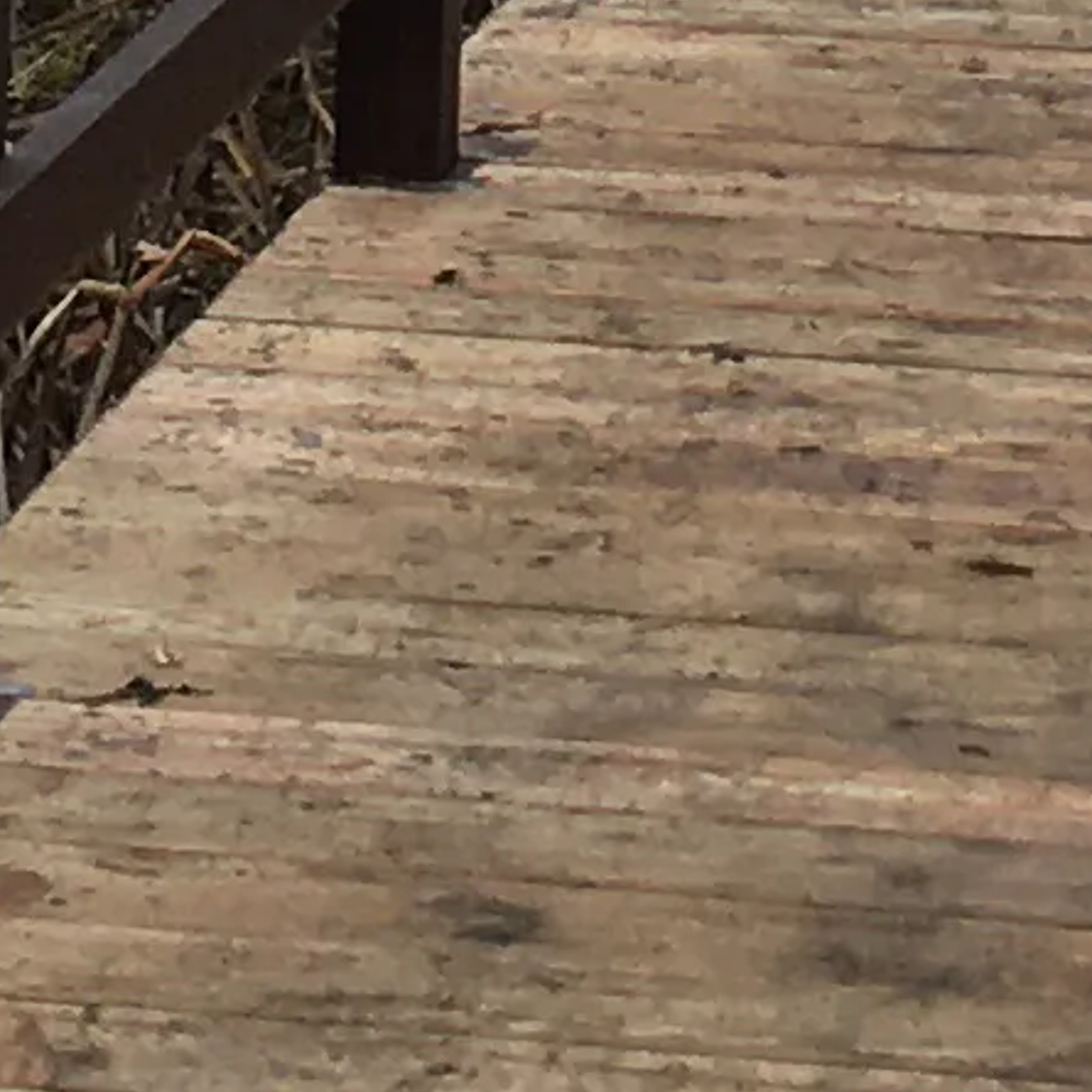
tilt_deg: +3.8
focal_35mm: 232
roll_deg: -3.2
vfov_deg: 6.8
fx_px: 8280
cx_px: 812
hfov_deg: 7.5
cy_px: -2186
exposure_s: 1/223
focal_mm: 4.15
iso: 25
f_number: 2.2
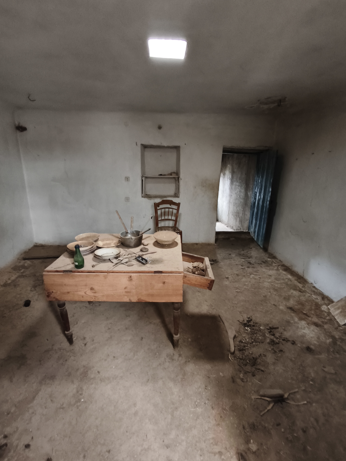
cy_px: 230
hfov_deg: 78.1
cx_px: 173
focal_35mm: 16
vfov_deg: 94.5
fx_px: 213
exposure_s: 1/25
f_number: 2.2
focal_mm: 1.91
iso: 500
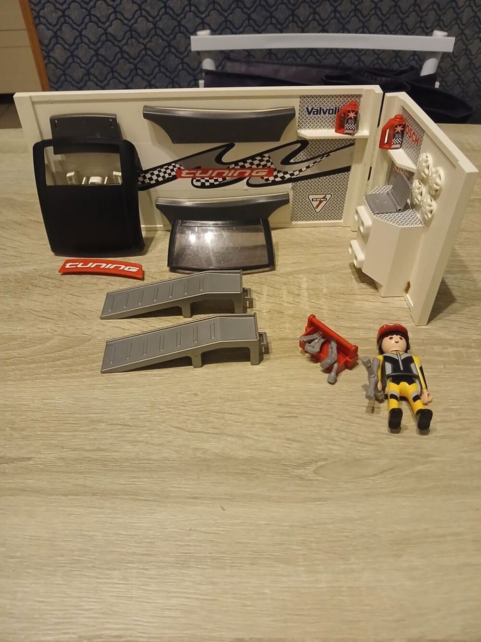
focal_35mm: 26
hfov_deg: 53.1
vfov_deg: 67.3
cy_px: 321
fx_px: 482
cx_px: 240
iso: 800
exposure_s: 1/20
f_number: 1.8
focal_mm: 3.98
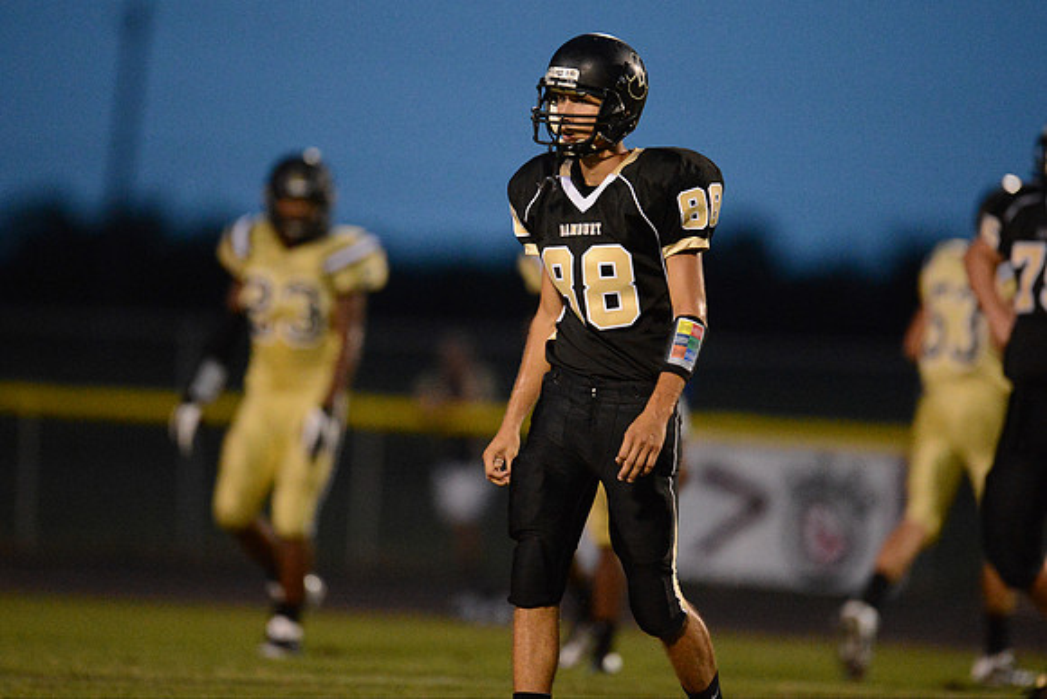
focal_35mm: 400
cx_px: 524
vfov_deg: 3.4
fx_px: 11636
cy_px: 350
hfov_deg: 5.2
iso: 12800
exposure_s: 1/800
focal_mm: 400
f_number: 2.8
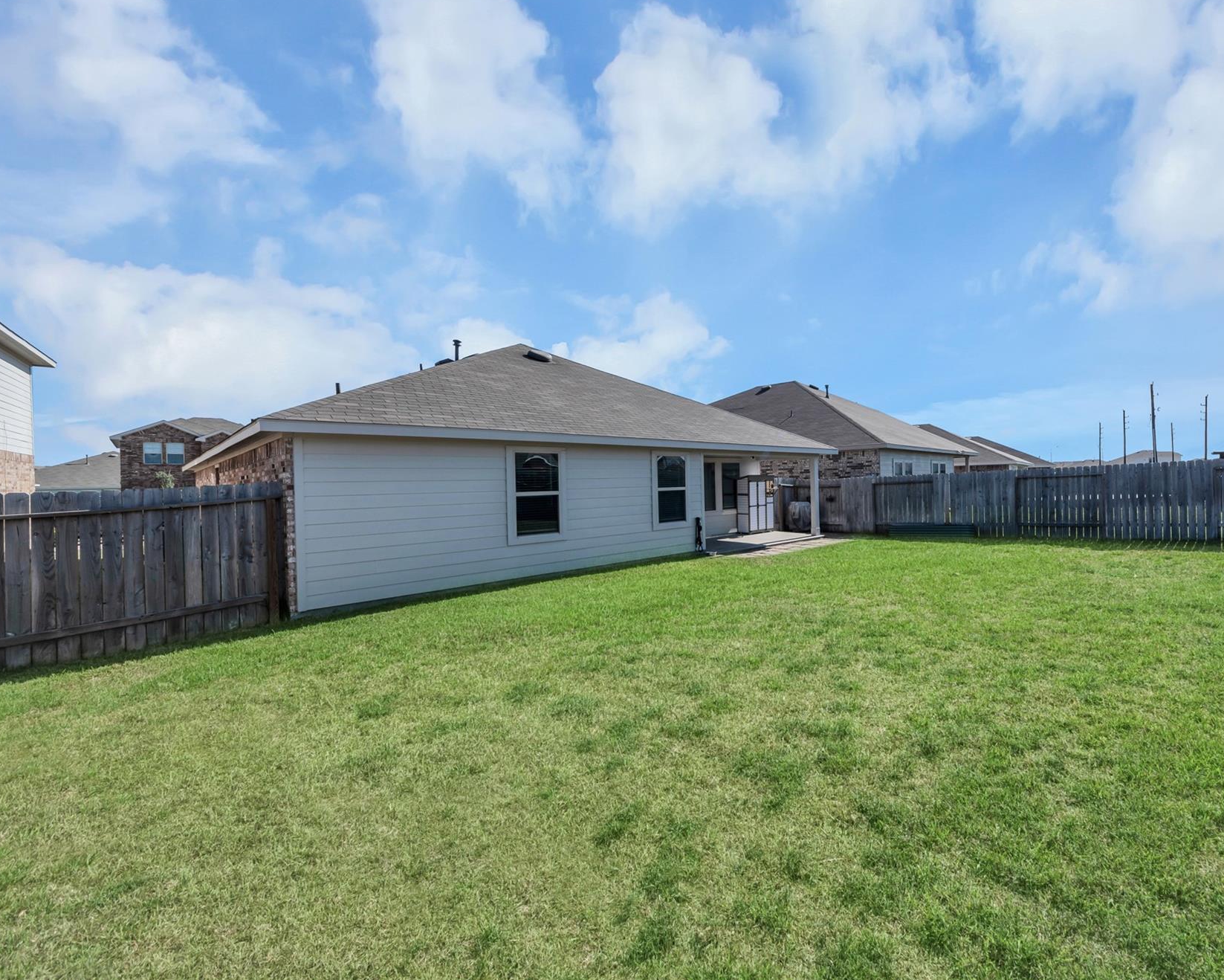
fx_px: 507
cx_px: 742
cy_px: 474
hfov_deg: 99.2
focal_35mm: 14
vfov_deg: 88.0
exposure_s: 1/400
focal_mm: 8
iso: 100
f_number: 10
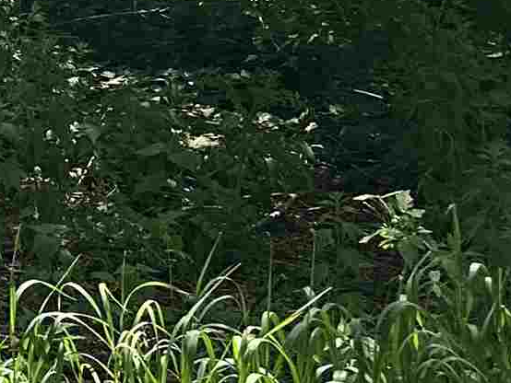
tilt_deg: +6.2
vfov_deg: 10.1
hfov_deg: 12.2
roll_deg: -0.5
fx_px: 1964
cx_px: -660
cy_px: -441
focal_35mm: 133
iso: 80
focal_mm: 6.86
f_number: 1.78
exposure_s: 1/2410
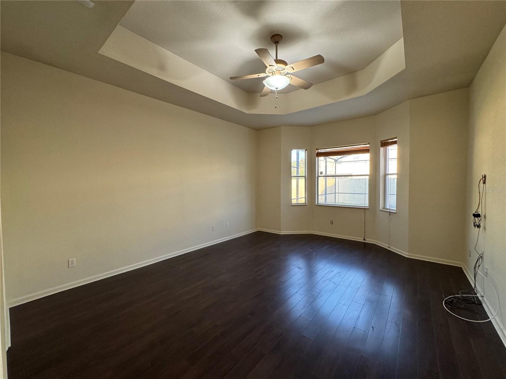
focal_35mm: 14
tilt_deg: -3.3
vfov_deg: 85.7
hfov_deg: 102.1
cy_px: 190
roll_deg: +0.5
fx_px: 205
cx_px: 253
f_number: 2.2
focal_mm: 2.22
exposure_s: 1/120
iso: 250
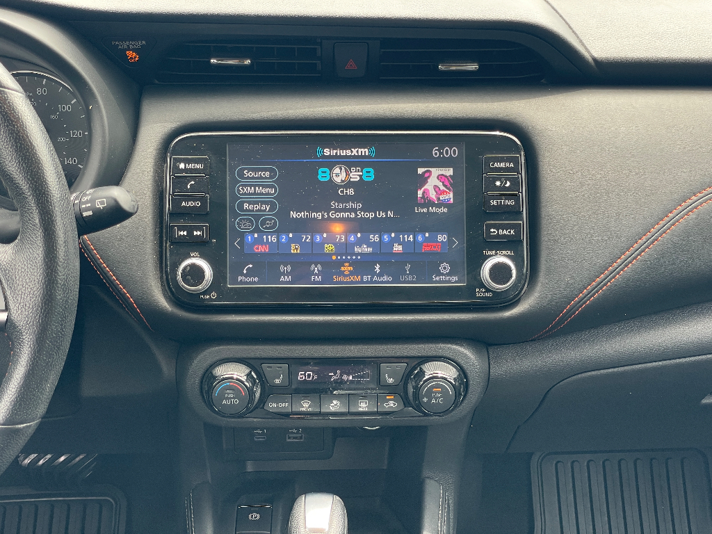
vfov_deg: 28.0
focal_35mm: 52
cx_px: 356
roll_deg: -1.2
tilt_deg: -28.1
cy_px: 267
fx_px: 1070
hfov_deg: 36.8
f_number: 2
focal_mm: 6
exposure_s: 1/99
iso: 50
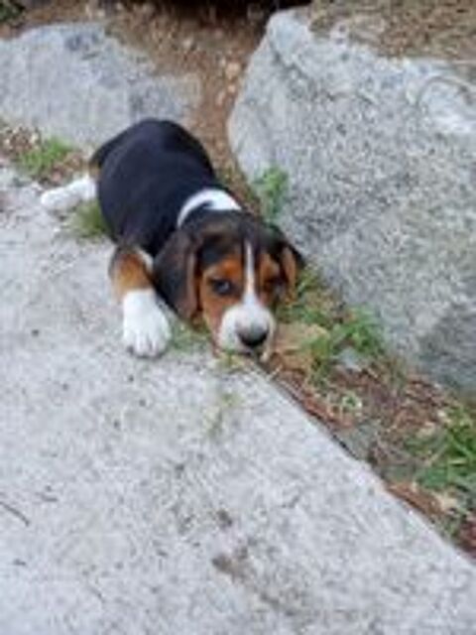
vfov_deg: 63.4
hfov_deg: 49.7
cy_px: 318
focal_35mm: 28
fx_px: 513
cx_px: 238
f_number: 2
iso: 125
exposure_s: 1/50
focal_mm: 2.78
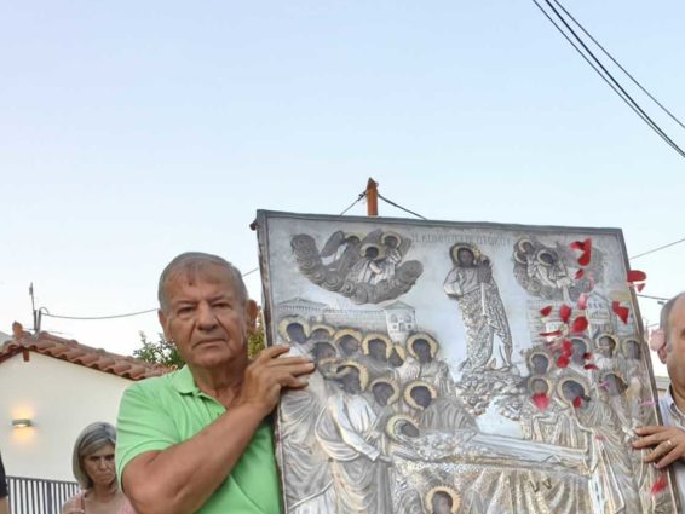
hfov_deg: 39.2
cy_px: 532
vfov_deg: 28.7
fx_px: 930
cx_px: 522
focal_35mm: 47
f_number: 2.2
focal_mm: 1.76
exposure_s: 1/167
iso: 50
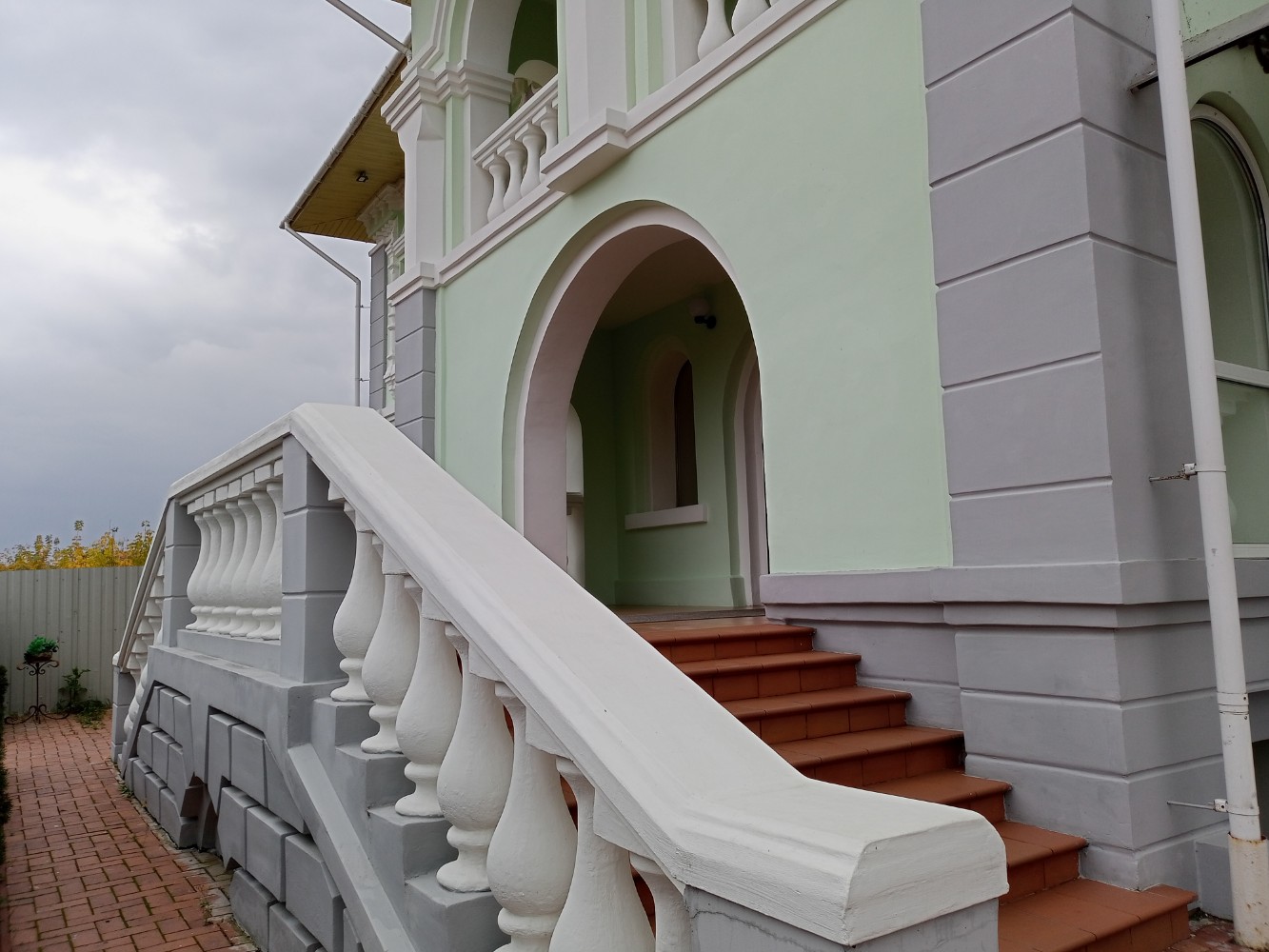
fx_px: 1027
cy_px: 476
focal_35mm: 28
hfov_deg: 63.4
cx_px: 634
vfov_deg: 49.8
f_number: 1.8
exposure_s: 1/333
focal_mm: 4.69
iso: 113
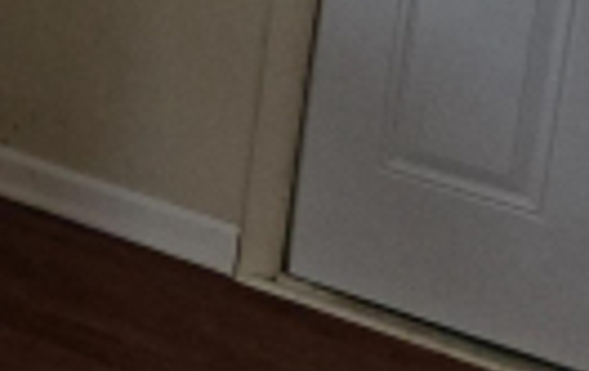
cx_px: -622
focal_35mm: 123
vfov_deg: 10.0
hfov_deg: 14.0
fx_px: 1978
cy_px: -353
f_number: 1.8
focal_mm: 5.4
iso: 200
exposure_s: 1/120
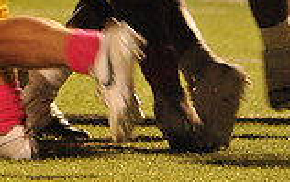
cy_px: -267
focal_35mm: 2057
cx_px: 2
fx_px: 16269
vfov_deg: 0.6
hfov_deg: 1.0
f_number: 6.3
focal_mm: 550
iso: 6400
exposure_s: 1/200
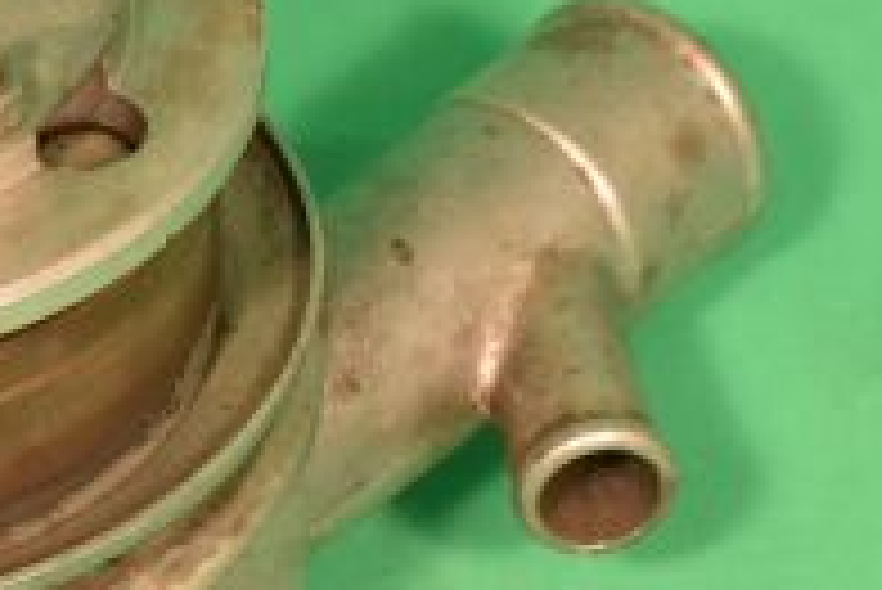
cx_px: -68
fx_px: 5394
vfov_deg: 6.3
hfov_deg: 9.3
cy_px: 338
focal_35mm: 220
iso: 800
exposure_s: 1/80
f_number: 11
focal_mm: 48
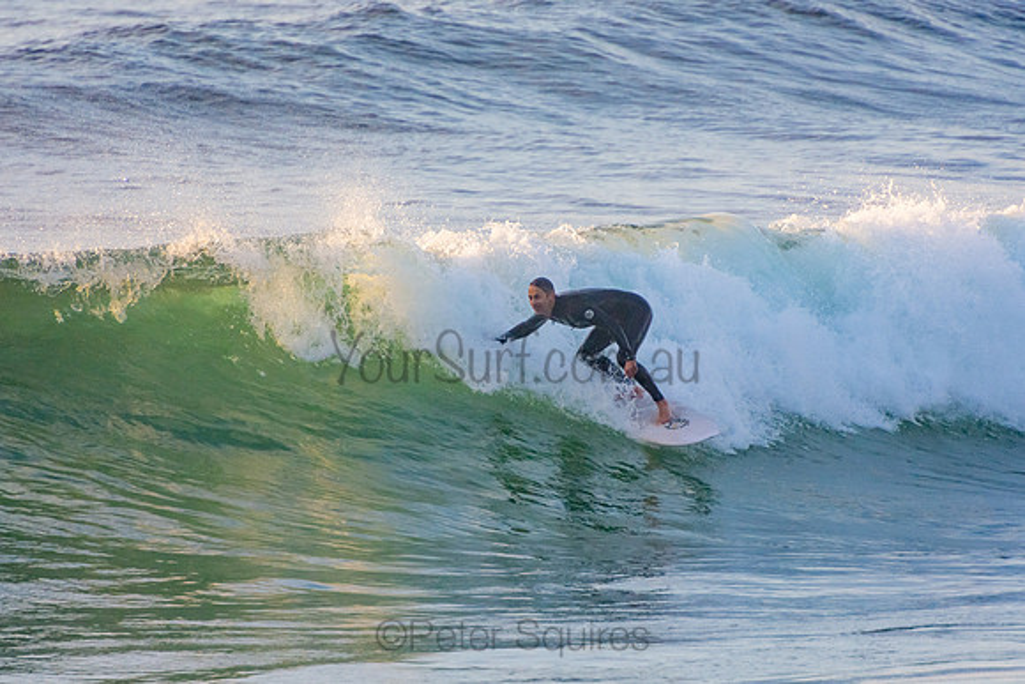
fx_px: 17694
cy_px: 342
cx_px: 512
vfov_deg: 2.2
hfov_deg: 3.3
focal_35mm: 621
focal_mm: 400
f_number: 5.6
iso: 800
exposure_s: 1/1250
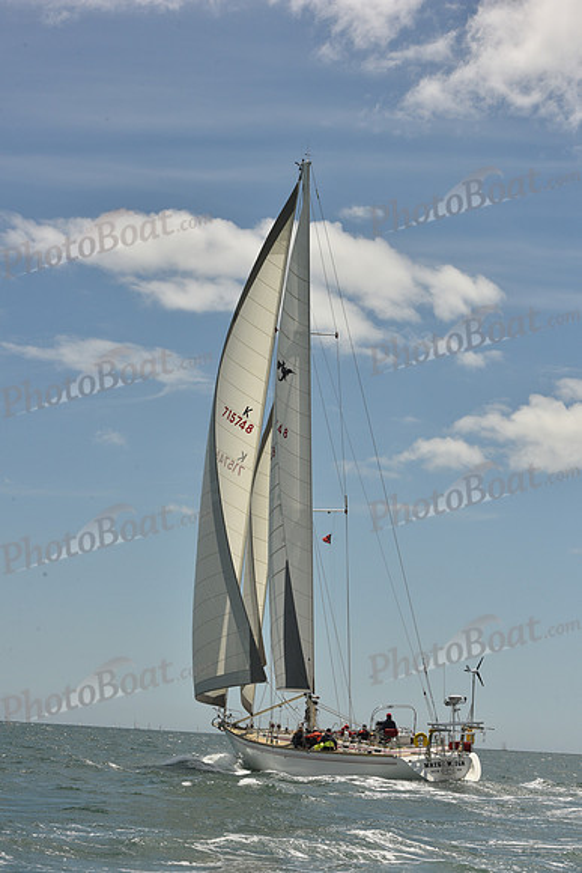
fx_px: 1696
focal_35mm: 70
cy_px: 436
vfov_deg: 28.8
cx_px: 291
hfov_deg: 19.5
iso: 320
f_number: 14
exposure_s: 1/800
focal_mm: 70
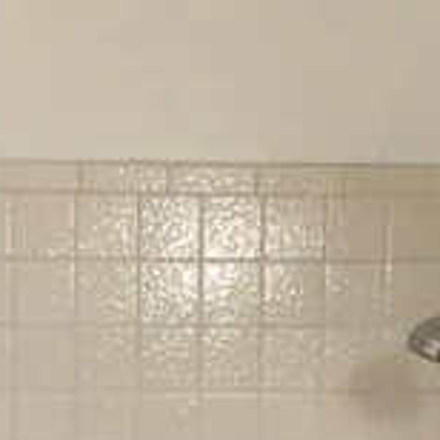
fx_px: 1941
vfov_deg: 11.6
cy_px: 889
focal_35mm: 135
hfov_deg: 12.9
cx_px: 143
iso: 100
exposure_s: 1/120
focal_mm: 5.54
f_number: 1.8
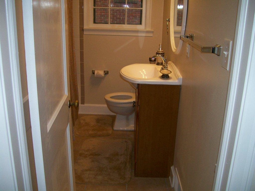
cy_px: 96
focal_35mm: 36
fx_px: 265
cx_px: 128
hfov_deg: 51.4
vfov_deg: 39.7
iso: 80
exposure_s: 1/64
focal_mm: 6
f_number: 2.7
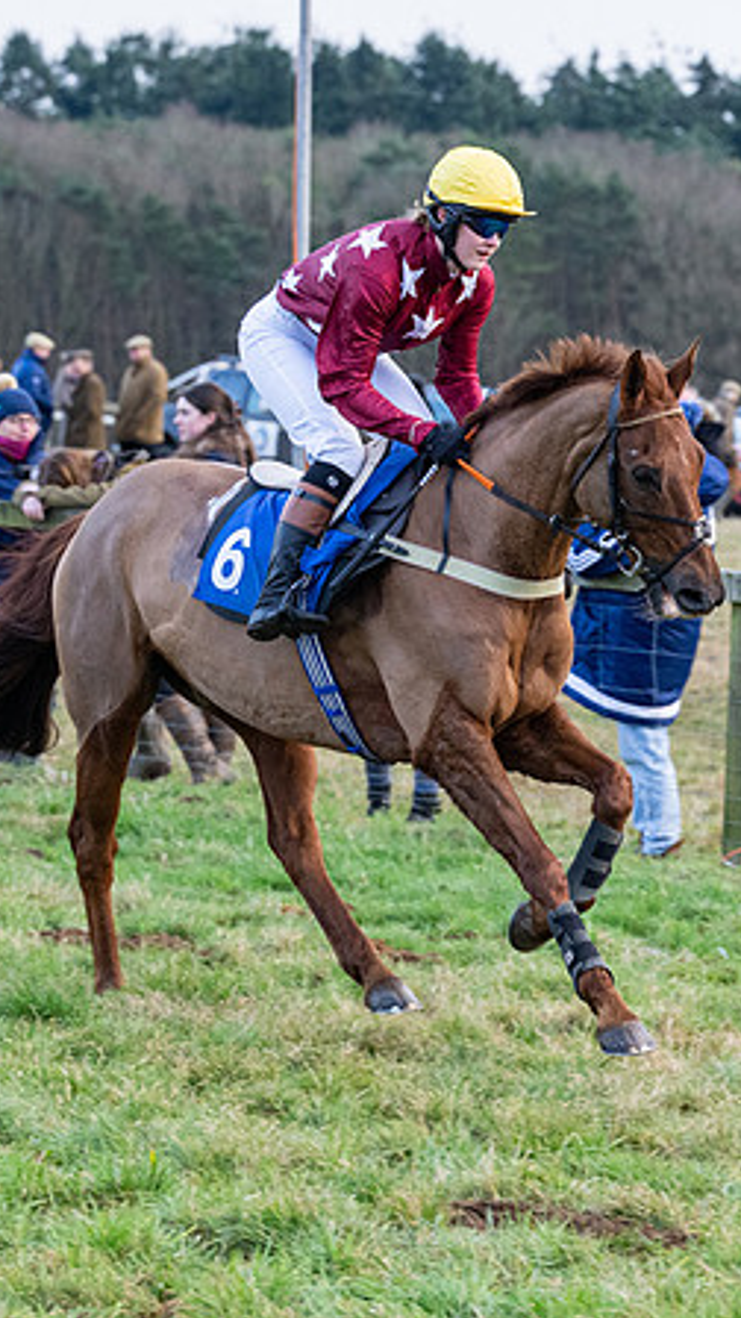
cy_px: 659
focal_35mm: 204
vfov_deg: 10.6
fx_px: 7126
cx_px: 548
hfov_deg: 5.9
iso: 1250
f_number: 4
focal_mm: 86
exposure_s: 1/500
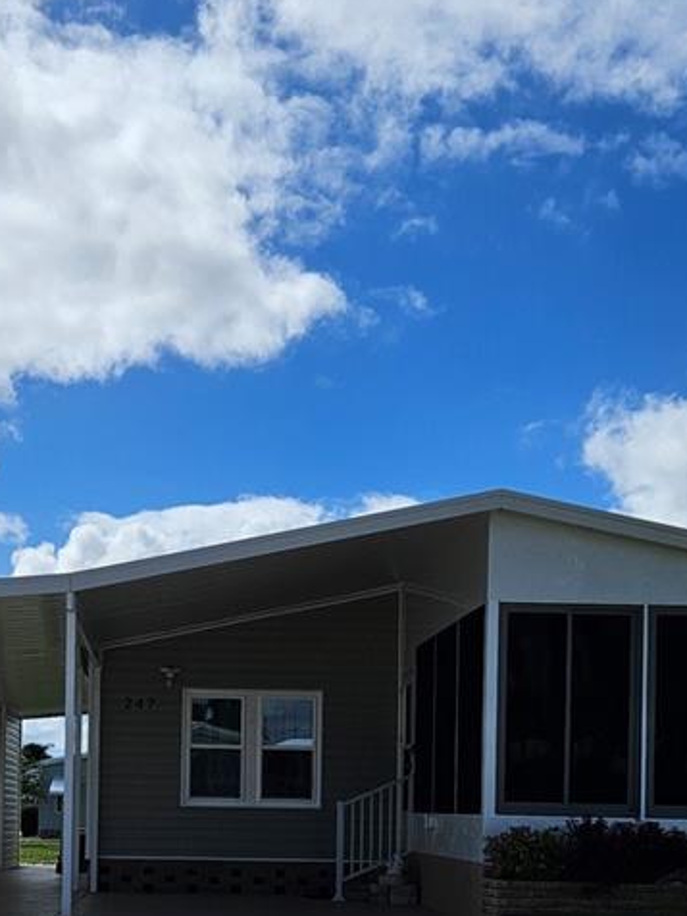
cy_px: 804
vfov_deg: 31.8
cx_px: 227
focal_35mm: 58
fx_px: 1535
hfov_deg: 25.1
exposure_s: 1/5733
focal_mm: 5.4
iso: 25
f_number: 1.8
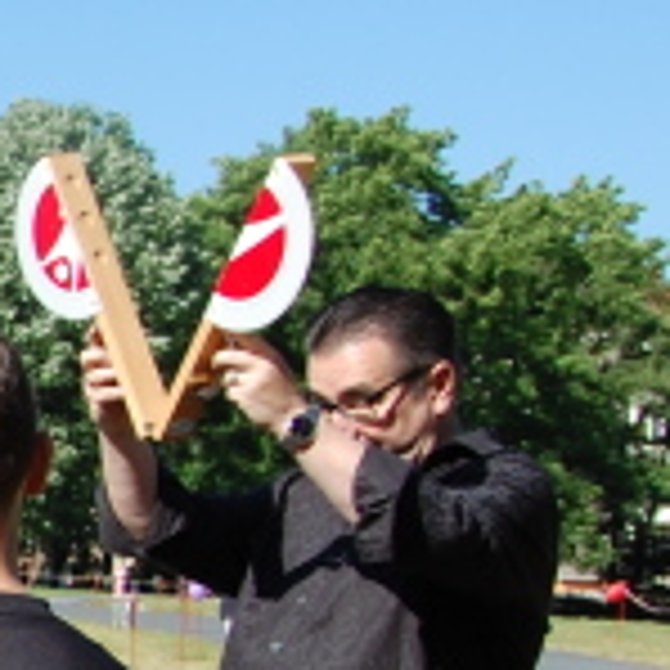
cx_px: -931
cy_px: 697
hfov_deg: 11.7
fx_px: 2693
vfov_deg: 13.9
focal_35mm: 123
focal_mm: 18
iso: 200
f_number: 9
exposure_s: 1/320
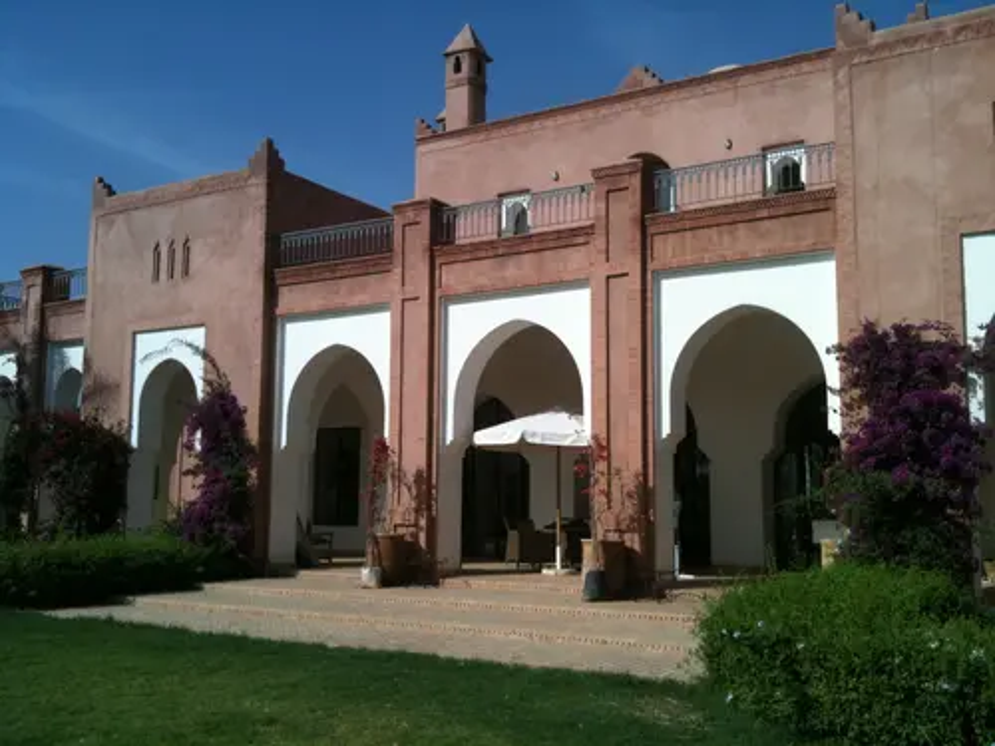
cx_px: 498
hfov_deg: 52.6
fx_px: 1006
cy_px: 373
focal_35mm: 35
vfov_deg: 40.7
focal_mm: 3.85
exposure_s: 1/2126
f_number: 2.8
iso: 64
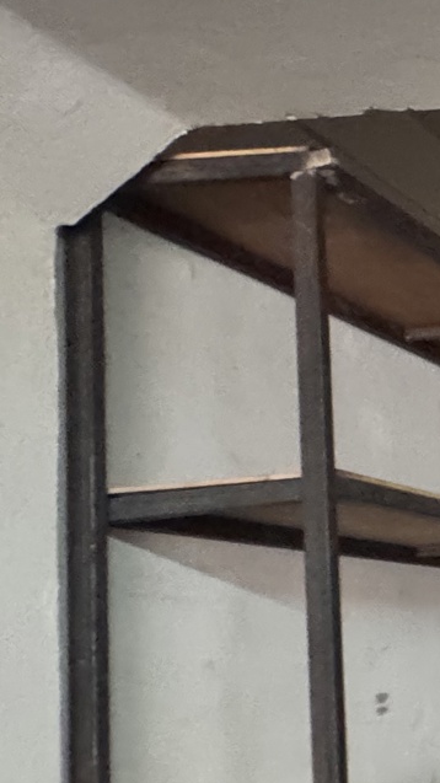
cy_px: 514
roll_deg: +6.8
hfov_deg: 14.1
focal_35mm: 46
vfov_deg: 44.0
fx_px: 955
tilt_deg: +6.4
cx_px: 1121
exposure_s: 1/50
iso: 800
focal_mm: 2.22
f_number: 2.2
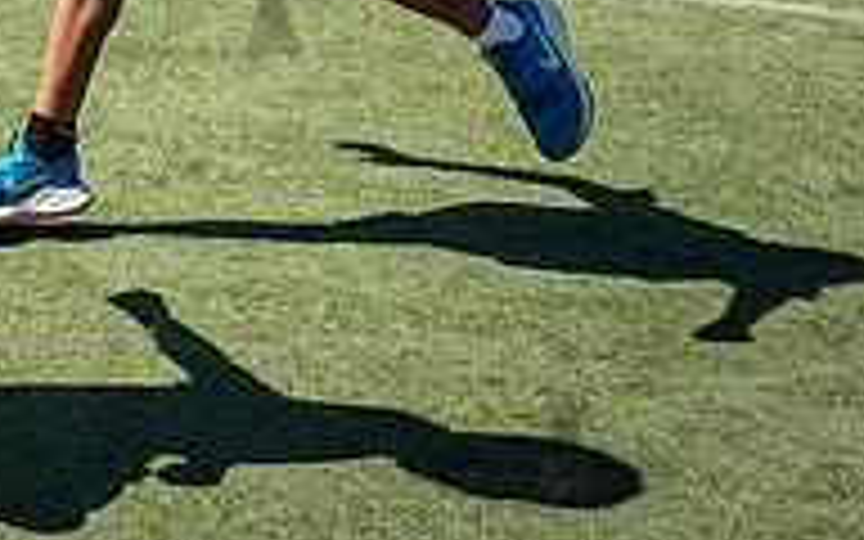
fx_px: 2684
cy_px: -200
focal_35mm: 114
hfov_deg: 16.5
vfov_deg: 11.2
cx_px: -464
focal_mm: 32
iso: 200
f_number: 4
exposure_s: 1/1600
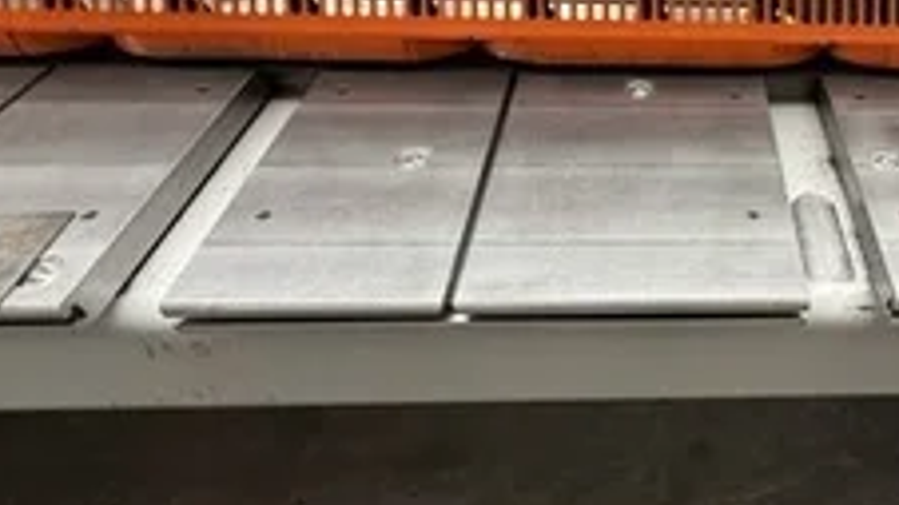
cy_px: 266
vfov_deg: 42.8
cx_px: 704
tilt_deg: -45.4
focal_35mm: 27
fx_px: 643
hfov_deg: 64.4
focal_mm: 2.22
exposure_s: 1/100
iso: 160
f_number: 2.2
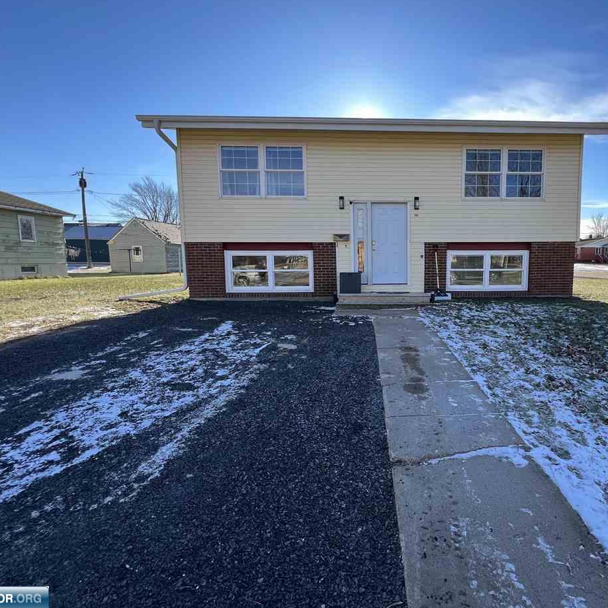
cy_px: 293
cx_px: 382
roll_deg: +0.3
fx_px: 318
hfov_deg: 85.6
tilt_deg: -5.7
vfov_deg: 87.4
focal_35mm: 16
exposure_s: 1/300
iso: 32
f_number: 1.8
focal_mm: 1.57
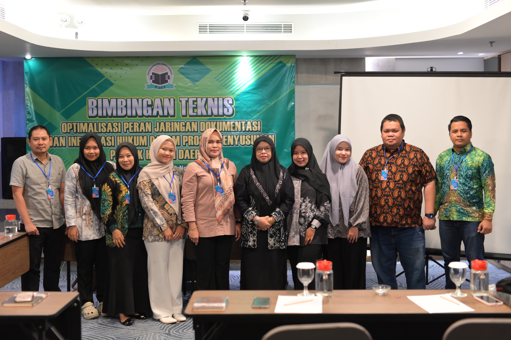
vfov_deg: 27.0
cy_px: 170
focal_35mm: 50
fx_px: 710
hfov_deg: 39.6
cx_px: 256
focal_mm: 50
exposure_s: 1/125
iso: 2000
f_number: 2.5
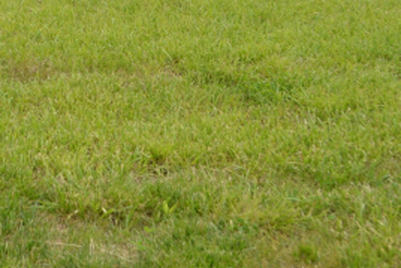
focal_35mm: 84
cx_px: -72
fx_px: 936
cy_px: 63
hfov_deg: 22.4
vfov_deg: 16.2
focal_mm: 20
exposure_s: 1/250
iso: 100
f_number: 8
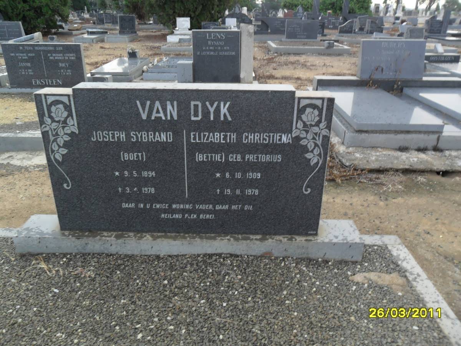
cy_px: 173
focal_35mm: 27
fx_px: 360
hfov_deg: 65.3
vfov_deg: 51.4
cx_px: 230
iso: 100
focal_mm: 4.9
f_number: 3.5
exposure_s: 1/45
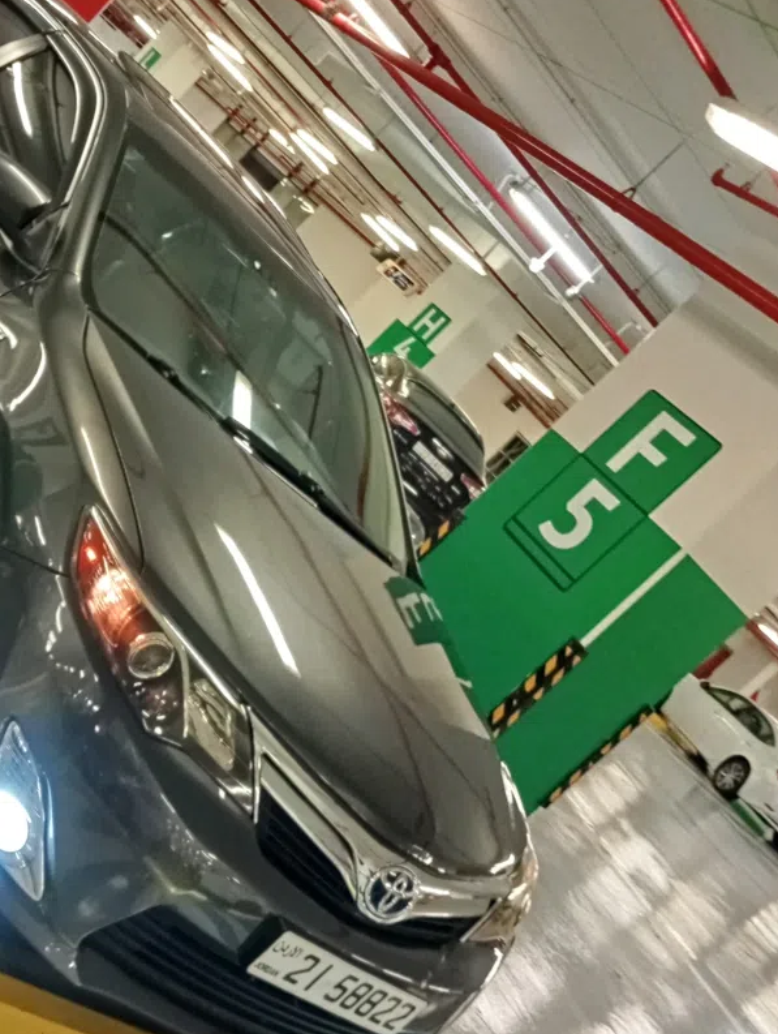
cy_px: 463
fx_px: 1435
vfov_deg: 39.6
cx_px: 167
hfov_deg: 29.7
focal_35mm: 48
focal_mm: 4.22
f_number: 1.8
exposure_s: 1/25
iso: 1134
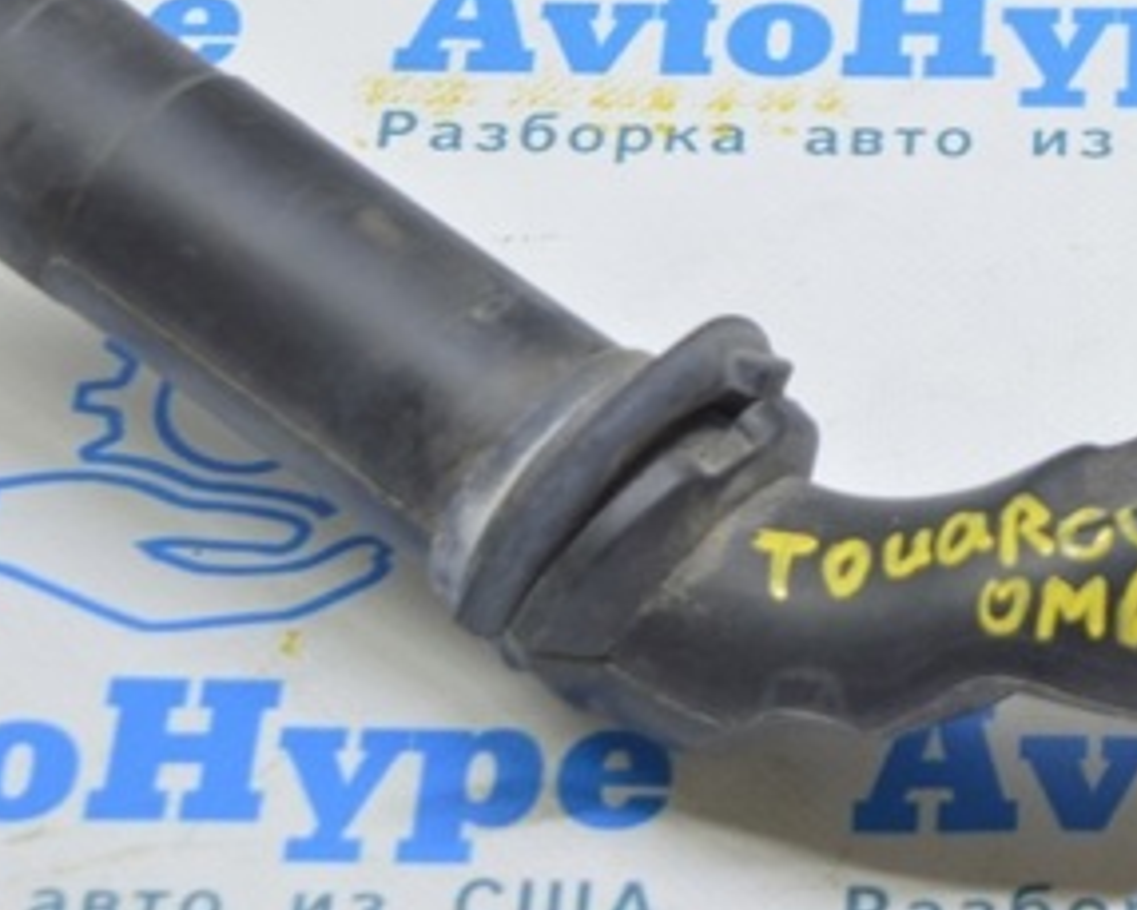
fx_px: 4443
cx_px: 1081
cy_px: 209
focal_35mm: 132
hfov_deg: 14.4
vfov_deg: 11.7
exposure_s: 1/20
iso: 400
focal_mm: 42
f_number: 5.6
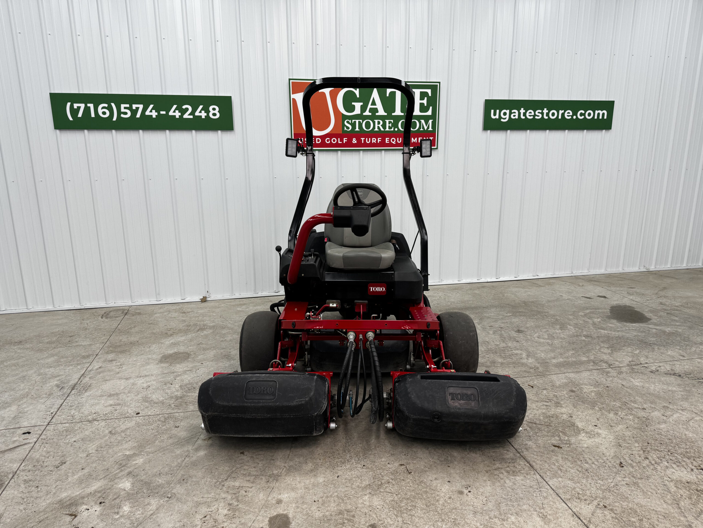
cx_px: 352
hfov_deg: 71.6
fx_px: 487
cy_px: 264
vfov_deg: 56.8
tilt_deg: -14.3
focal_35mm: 24
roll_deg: +0.2
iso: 64
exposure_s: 1/120
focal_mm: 6.76
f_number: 1.78
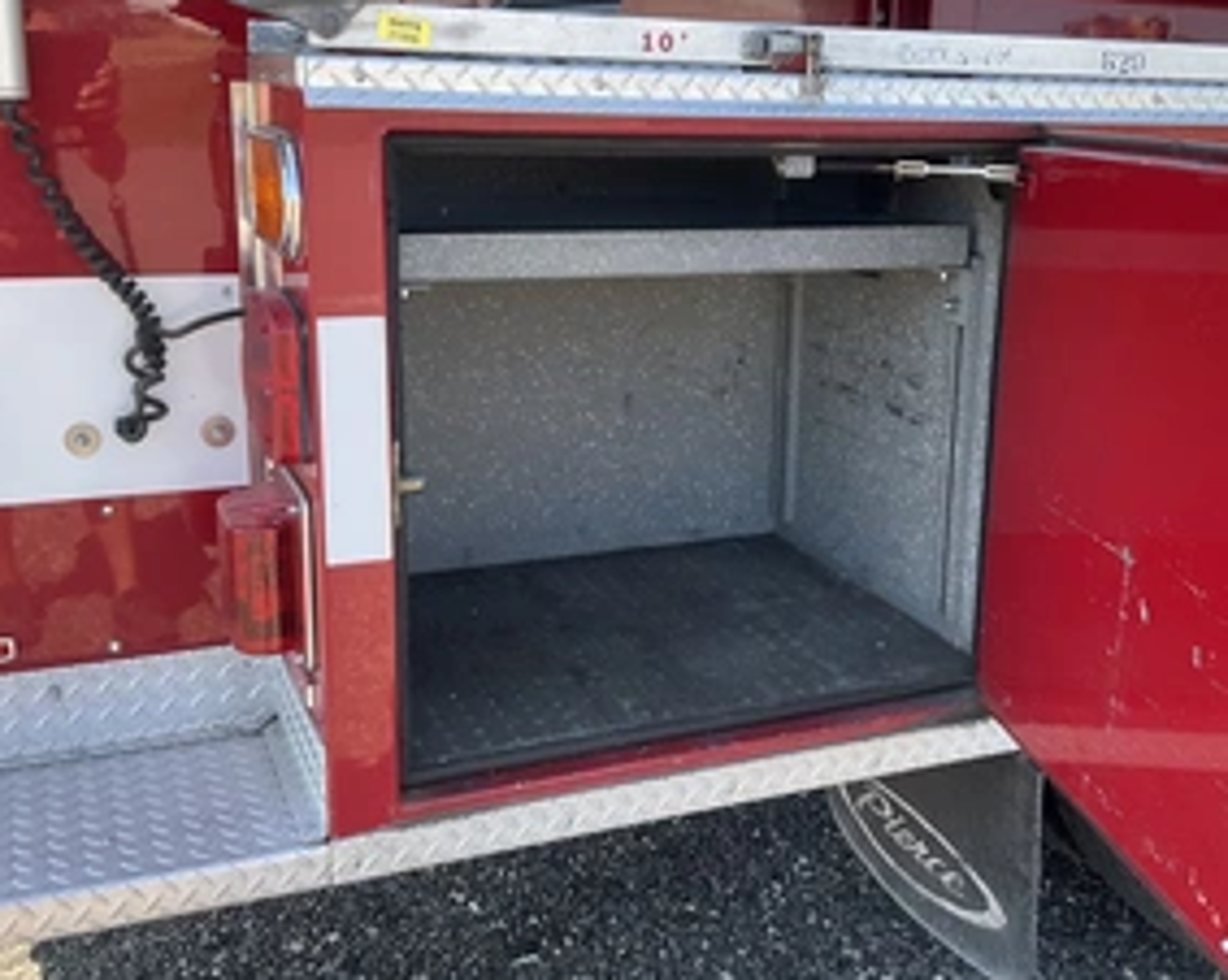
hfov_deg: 45.7
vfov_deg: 37.3
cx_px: 716
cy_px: 438
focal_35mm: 40
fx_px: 1453
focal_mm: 3
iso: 25
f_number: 1.8
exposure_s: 1/191
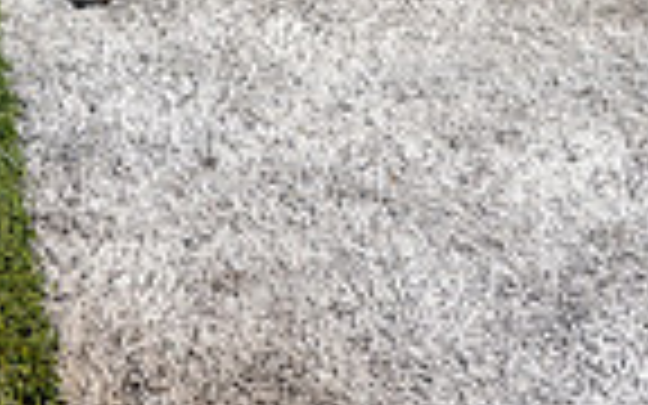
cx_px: -9
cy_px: -554
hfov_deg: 19.8
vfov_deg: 10.9
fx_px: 1801
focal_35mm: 102
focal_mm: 32
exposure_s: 1/250
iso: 800
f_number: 5.6
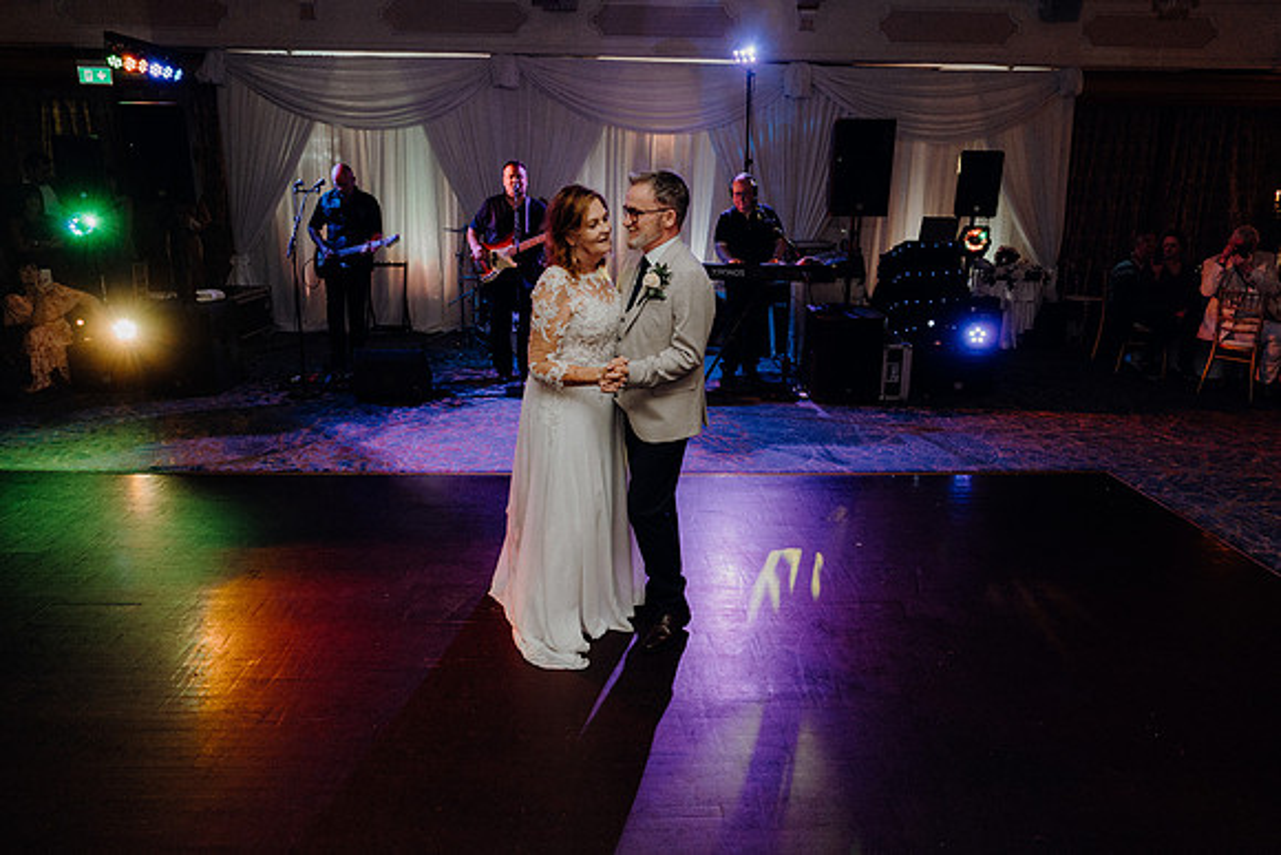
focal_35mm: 24
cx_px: 640
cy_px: 428
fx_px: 854
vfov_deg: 53.2
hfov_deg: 73.7
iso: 2500
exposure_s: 1/200
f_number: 3.5
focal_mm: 24
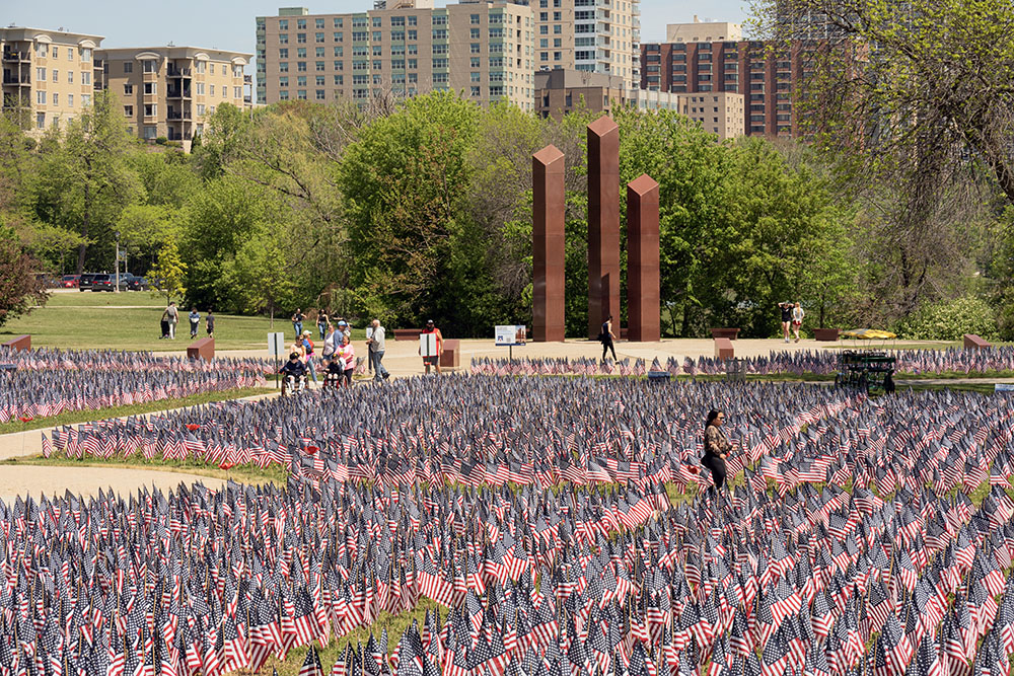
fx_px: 3239
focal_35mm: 115
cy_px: 338
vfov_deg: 11.9
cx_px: 507
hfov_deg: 17.8
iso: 500
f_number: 13
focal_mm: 115
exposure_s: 1/500
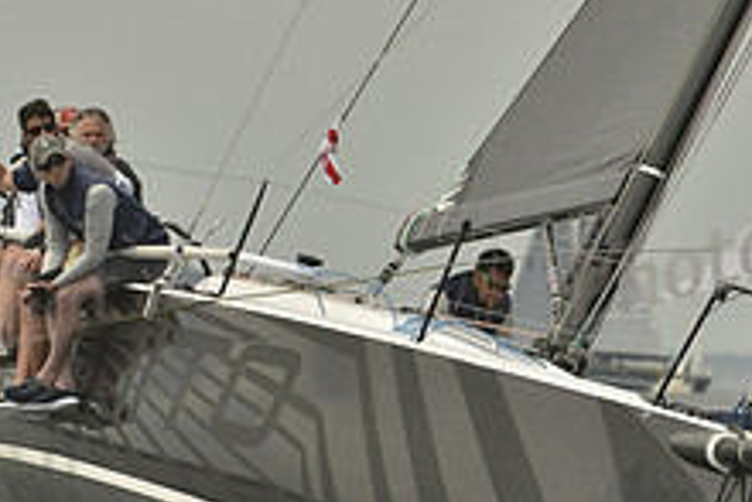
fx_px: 17077
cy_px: 108
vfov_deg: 1.7
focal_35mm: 817
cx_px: 390
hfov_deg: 2.5
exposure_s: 1/1250
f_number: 7.1
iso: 280
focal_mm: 310
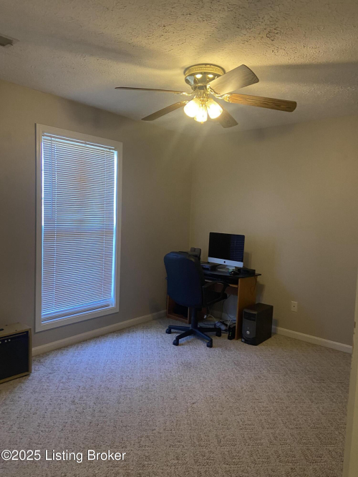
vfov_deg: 67.3
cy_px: 238
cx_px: 179
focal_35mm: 26
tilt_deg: -3.9
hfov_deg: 53.0
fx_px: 359
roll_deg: -1.4
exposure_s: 1/60
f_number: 1.8
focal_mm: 4.25
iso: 200
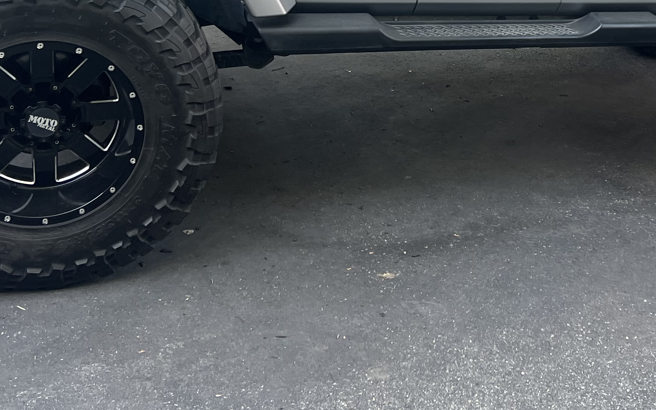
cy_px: -64
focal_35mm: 64
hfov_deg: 31.6
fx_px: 1144
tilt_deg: -15.0
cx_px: 459
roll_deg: -0.5
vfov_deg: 19.3
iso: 80
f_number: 1.5
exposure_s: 1/121
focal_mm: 5.7
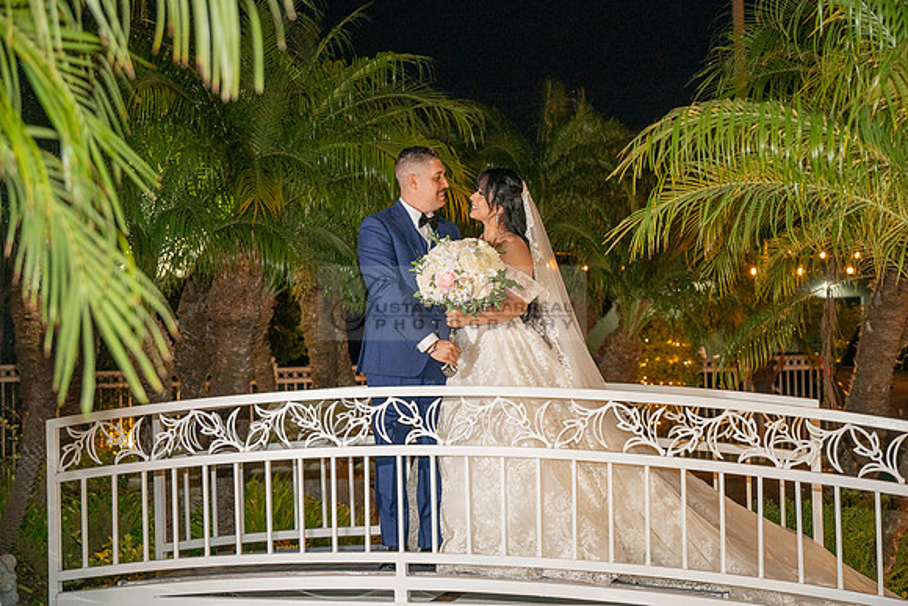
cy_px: 303
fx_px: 1438
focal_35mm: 57
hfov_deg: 35.0
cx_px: 454
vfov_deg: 23.8
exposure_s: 1/200
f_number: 4
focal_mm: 57
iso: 1600
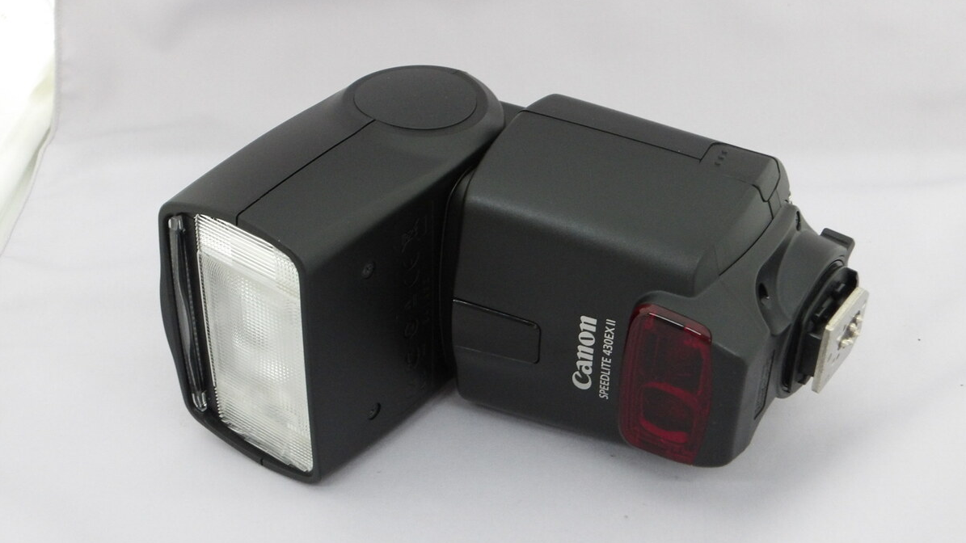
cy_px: 244
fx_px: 1486
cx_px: 483
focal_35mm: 58
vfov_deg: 20.7
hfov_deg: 36.0
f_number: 4.2
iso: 521
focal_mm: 9.4
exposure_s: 1/60
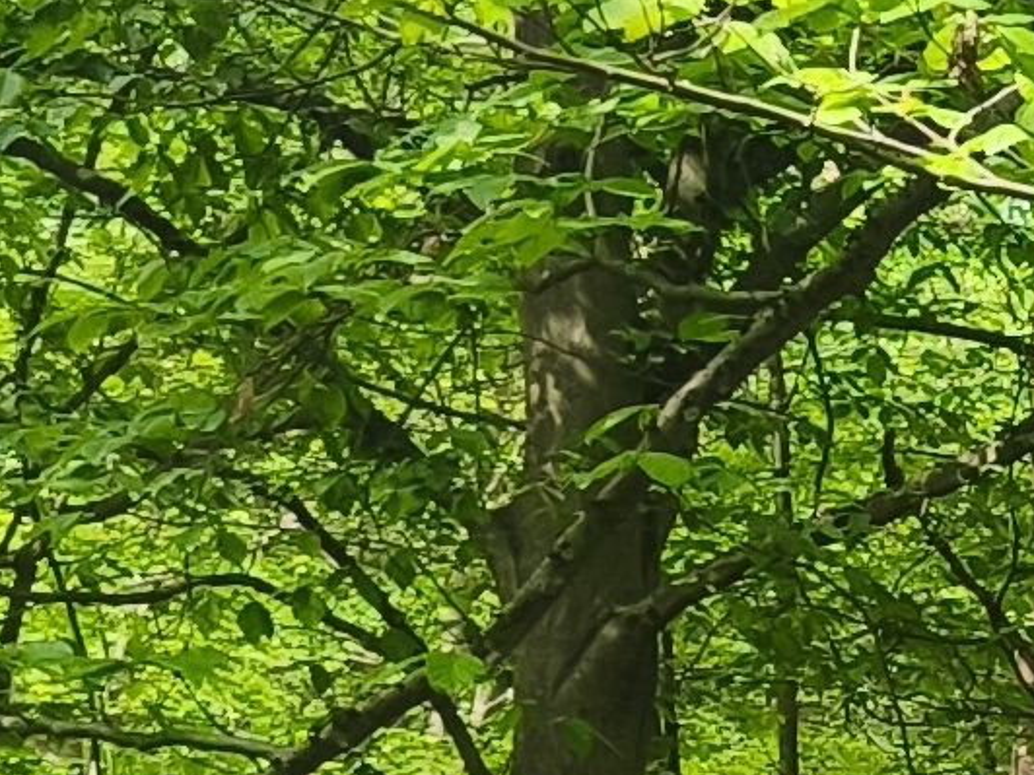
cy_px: 1364
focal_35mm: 177
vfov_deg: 8.1
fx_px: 5287
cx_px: 2626
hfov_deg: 9.7
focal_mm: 5.35
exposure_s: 1/240
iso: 80
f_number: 1.7
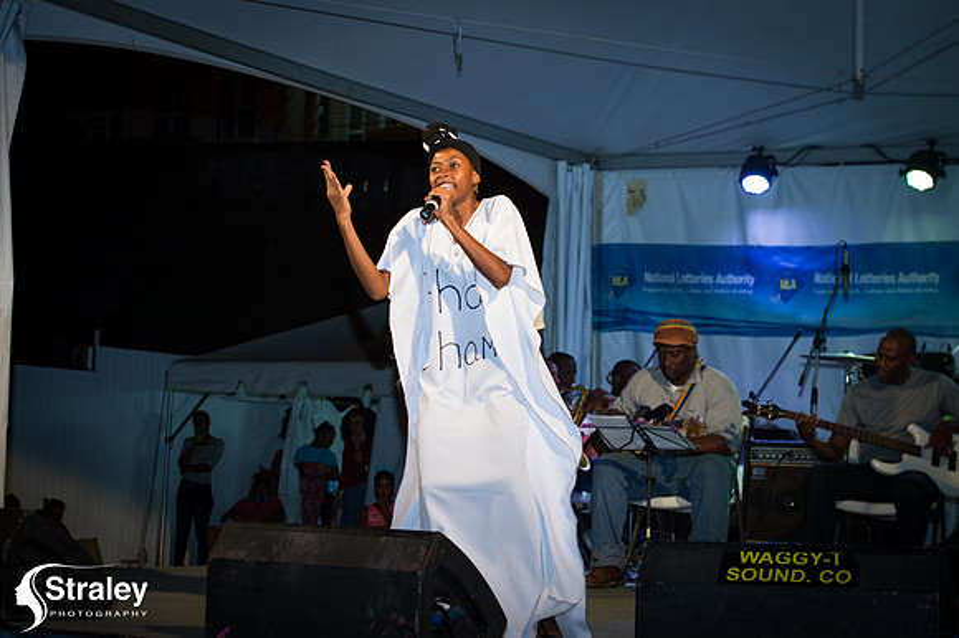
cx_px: 480
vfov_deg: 19.4
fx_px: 1864
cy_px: 319
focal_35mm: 70
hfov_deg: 28.9
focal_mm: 70
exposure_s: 1/160
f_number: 5.6
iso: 1600
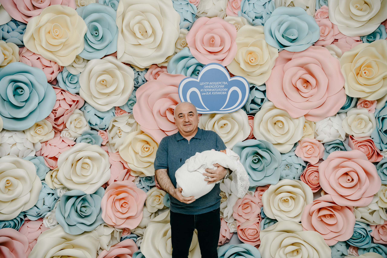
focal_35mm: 29
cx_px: 194
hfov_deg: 63.7
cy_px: 129
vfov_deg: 45.0
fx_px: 312
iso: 100
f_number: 4.5
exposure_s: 1/160
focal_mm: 29
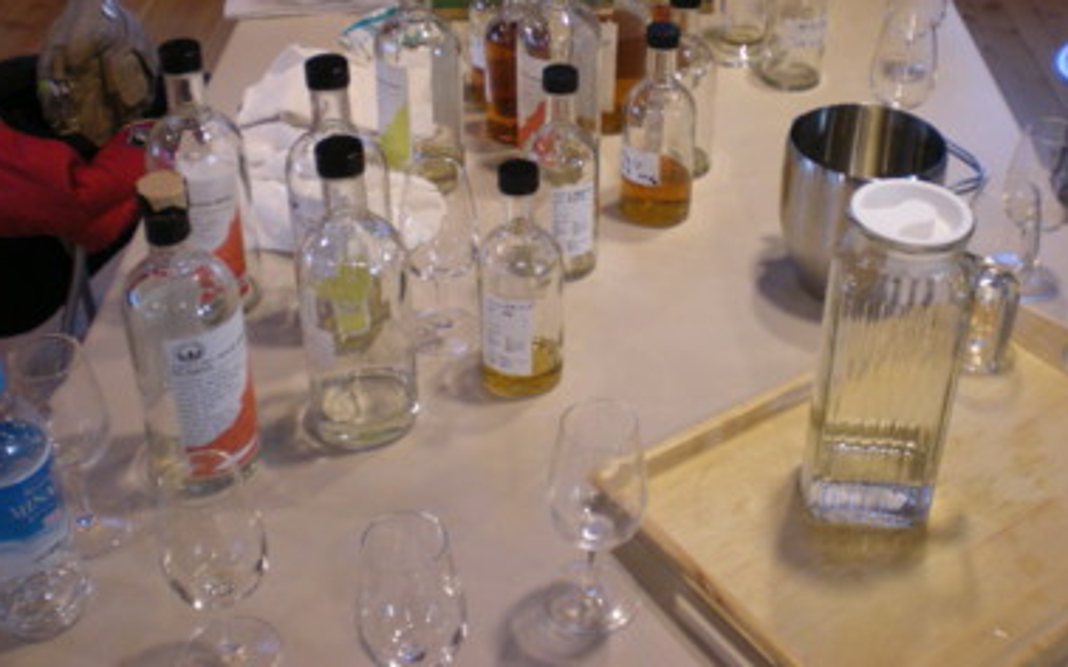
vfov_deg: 26.7
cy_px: 218
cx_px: 599
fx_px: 1397
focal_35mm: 48
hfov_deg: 41.8
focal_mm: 6.3
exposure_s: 1/46.1
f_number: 3.1
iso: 200
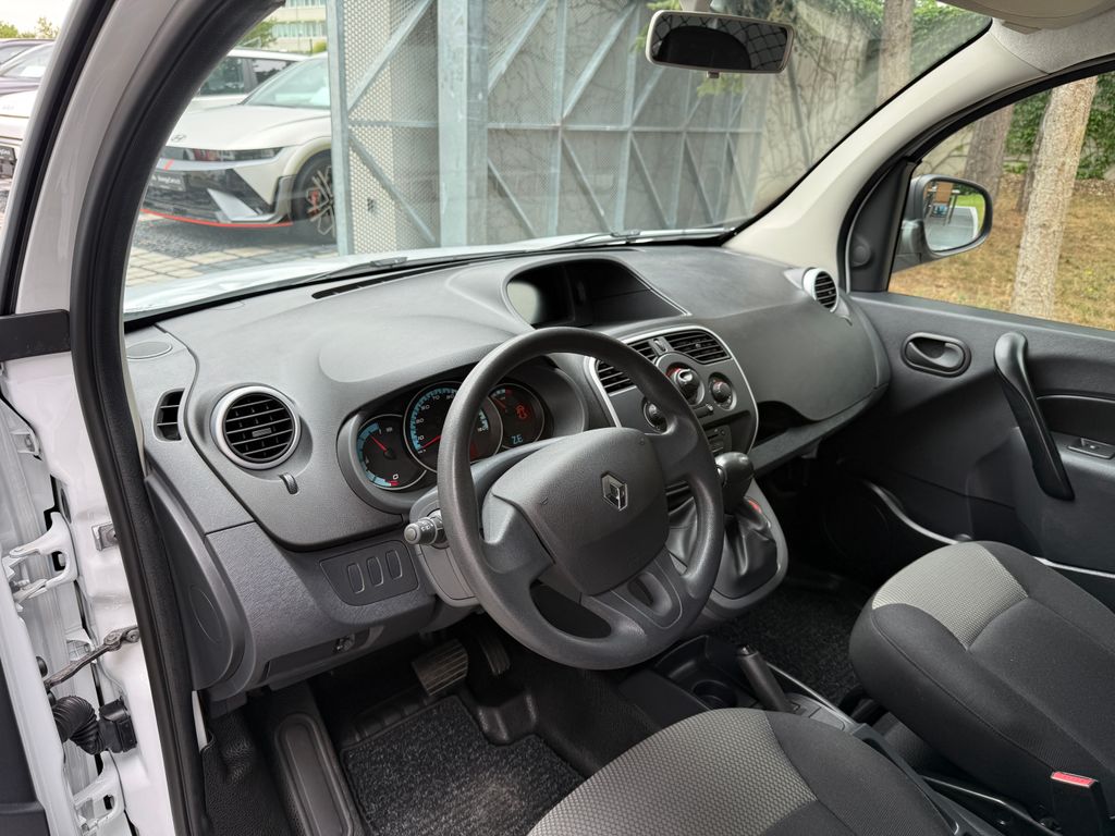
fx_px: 773
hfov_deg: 71.6
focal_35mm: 24
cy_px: 418
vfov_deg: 56.8
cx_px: 558
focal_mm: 6.76
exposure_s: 1/154
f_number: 1.78
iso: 64
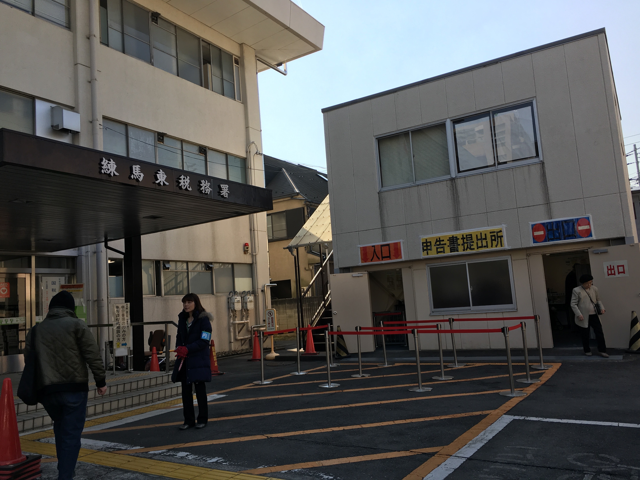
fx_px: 536
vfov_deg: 48.2
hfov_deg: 61.7
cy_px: 240
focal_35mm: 29
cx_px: 320
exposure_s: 1/732
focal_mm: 4.15
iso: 25
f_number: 2.2
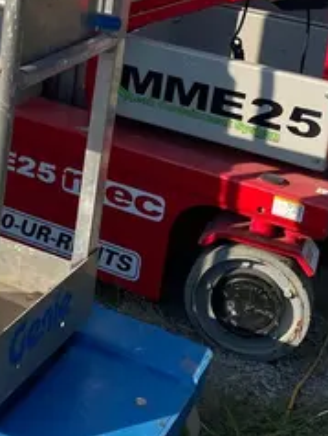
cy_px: 58
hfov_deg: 17.6
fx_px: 1009
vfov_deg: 23.8
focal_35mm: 80
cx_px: -68
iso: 32
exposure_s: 1/2817
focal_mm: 4.25
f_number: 1.8
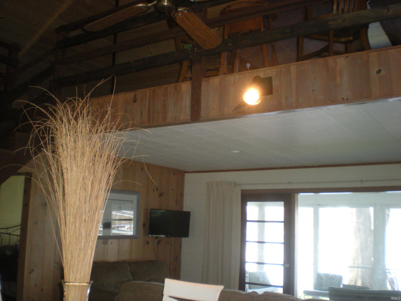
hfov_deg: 49.0
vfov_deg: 37.7
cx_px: 200
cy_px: 150
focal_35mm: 38
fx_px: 440
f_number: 3.1
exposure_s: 1/60
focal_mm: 6.3
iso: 272
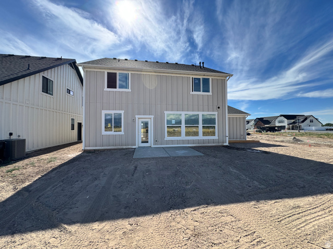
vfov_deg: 85.7
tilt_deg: +0.8
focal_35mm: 14
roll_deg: -0.1
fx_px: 135
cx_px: 166
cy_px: 124
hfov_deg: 102.1
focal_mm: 2.22
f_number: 2.2
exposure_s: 1/1236
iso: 40
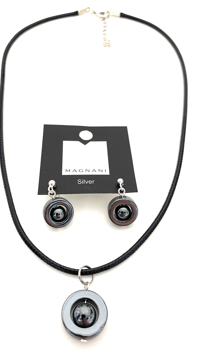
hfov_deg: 40.1
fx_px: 280
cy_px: 179
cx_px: 91
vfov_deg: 66.1
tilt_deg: -60.1
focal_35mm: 29
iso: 50
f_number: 1.8
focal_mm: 4.25
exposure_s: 1/100
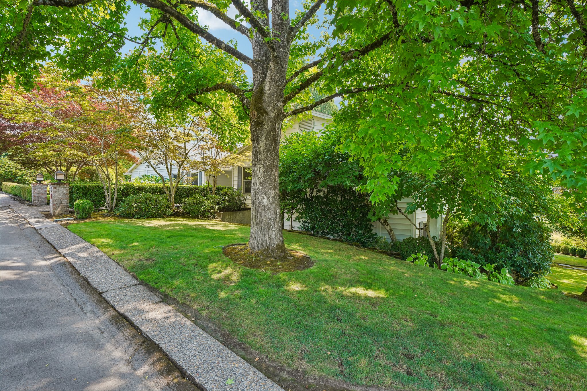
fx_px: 310
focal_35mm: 19
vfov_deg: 64.5
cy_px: 196
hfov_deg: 86.9
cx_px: 294
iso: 400
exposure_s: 1/60
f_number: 8
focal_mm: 19
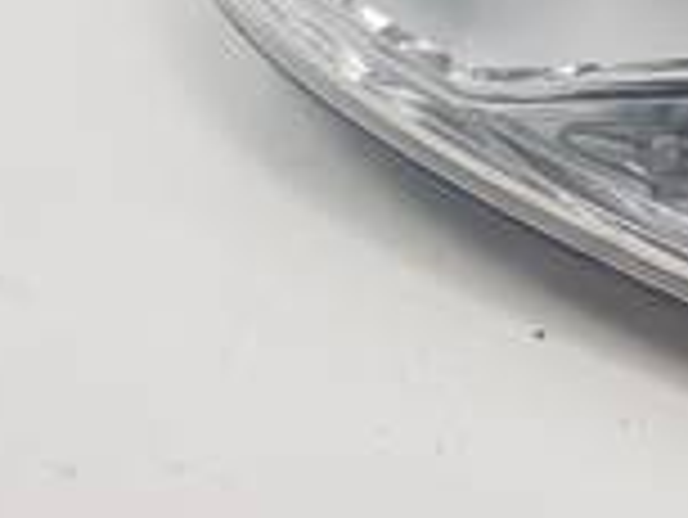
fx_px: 1353
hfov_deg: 26.6
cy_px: -59
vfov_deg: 20.6
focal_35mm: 68
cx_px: 724
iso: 40
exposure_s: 1/389
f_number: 1.7
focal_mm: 4.2
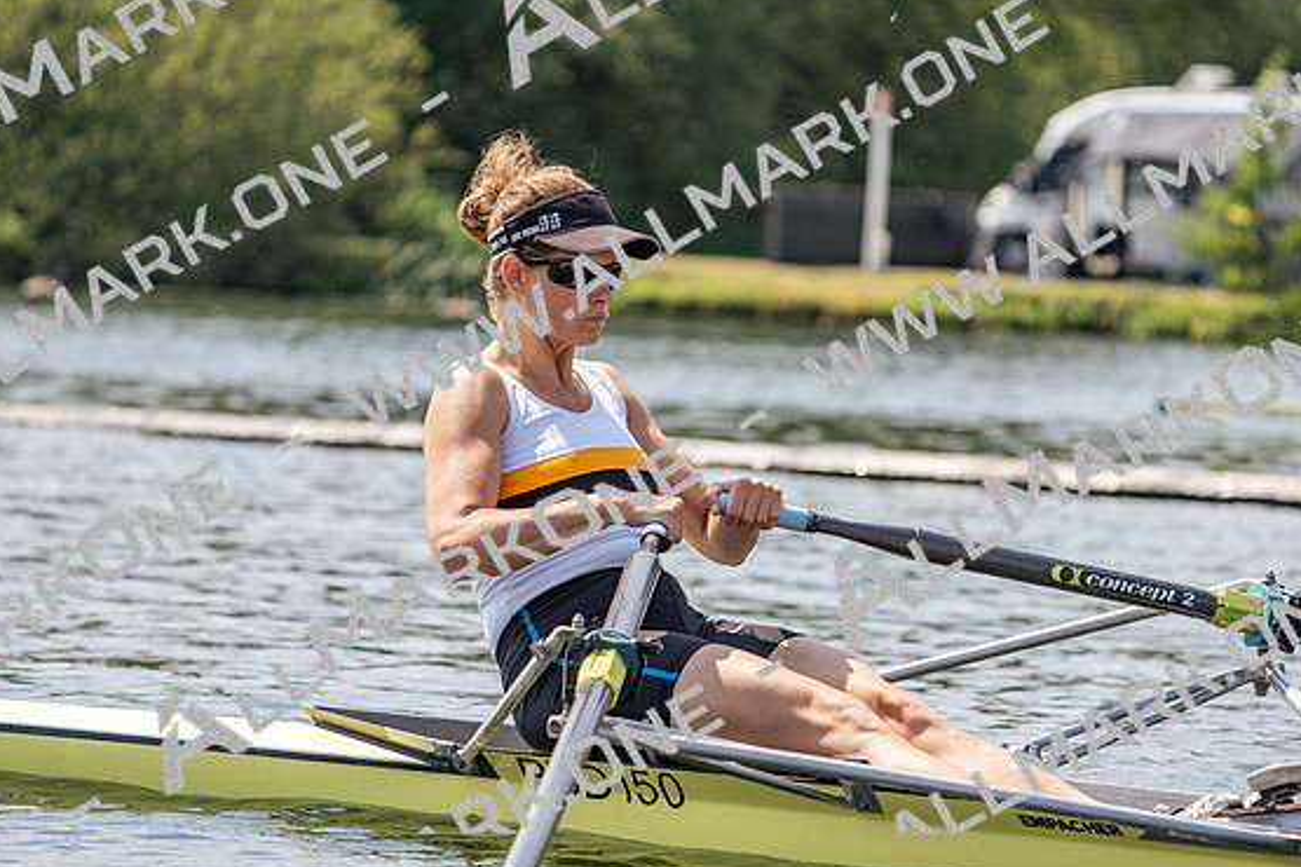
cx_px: 633
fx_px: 7552
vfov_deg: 6.6
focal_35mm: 209
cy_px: 432
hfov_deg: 9.8
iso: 250
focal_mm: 200
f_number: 5.6
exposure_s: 1/1600
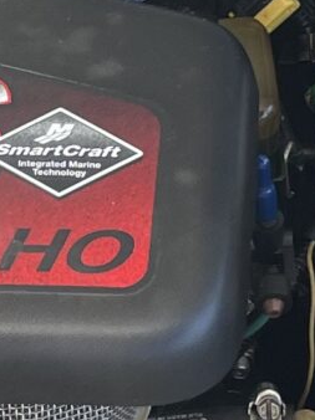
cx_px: -46
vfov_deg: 10.0
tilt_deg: -53.3
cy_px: 144
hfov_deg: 7.5
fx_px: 2393
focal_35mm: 197
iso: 32
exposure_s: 1/205
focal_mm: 4.2
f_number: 1.6
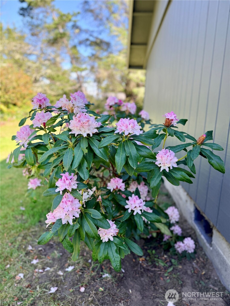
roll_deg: -2.4
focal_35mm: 24
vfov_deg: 71.6
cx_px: 115
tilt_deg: -9.1
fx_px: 213
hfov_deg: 56.8
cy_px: 153
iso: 100
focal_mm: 6.76
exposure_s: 1/715
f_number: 1.78
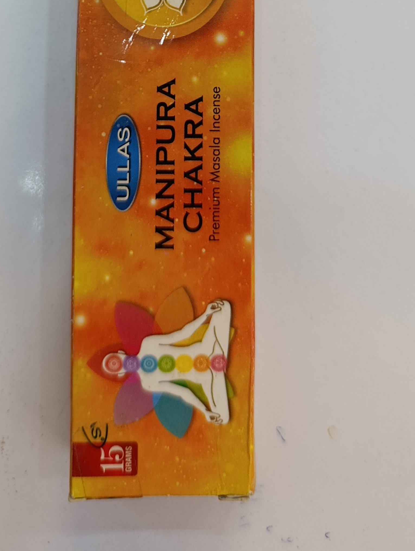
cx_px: 195
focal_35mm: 46
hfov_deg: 31.6
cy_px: 14
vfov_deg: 37.3
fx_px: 733
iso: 681
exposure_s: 1/100
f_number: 1.65
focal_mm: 6.11
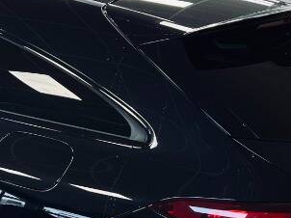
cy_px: 130
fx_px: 773
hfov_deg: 20.5
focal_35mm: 92
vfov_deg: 16.0
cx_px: -10
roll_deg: -1.1
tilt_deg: -15.0
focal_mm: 5.7
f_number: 1.5
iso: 64
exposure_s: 1/50
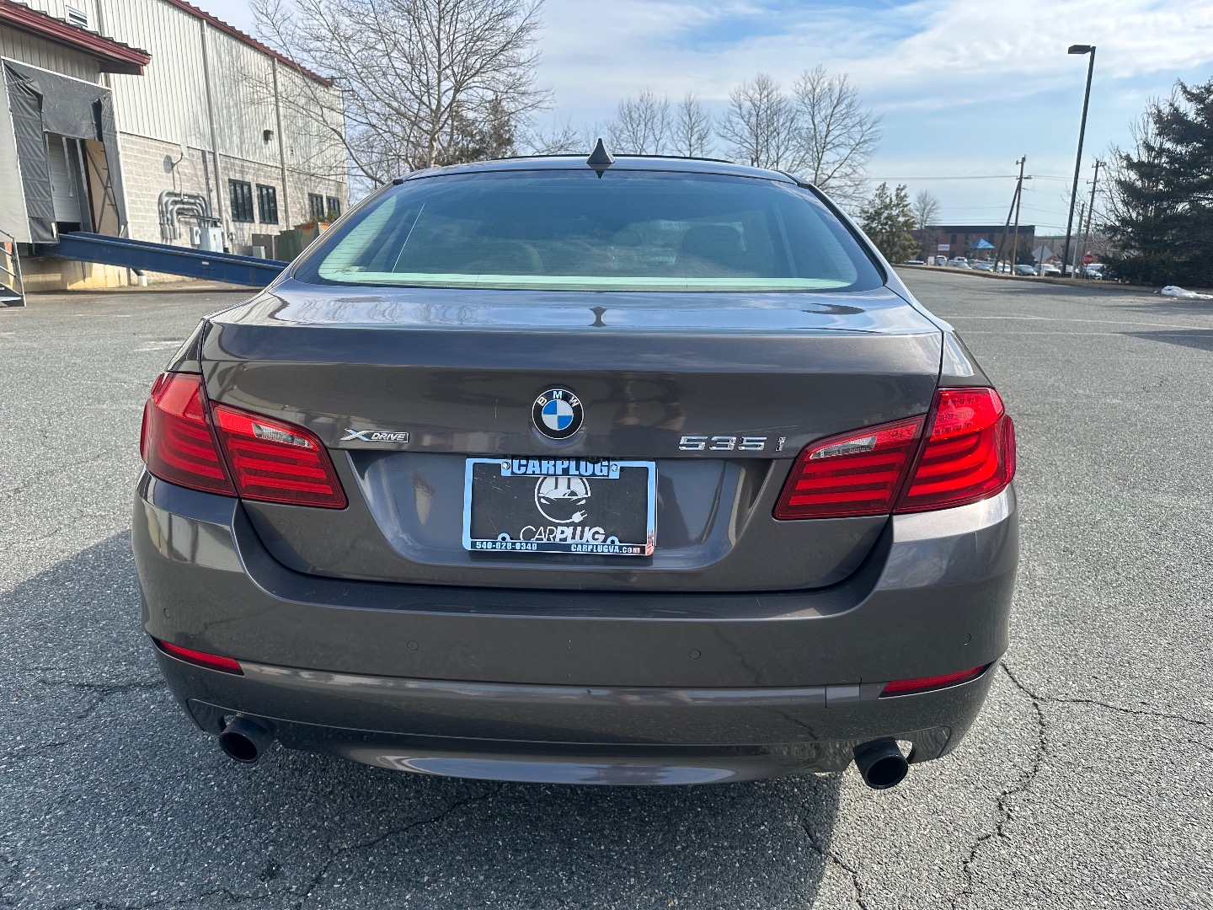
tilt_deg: -12.4
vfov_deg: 56.8
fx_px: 841
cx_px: 606
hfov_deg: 71.6
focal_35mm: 24
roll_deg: -0.1
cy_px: 455
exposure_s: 1/2353
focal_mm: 6.86
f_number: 1.78
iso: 80
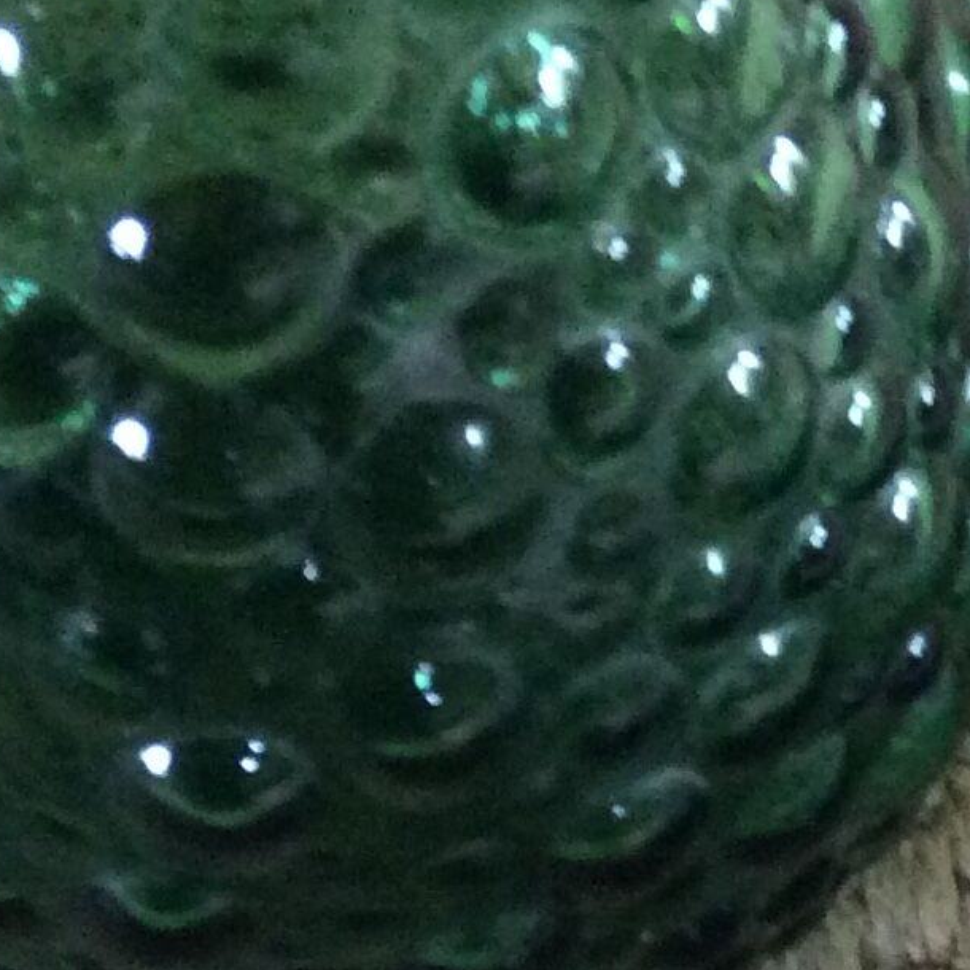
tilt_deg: -61.6
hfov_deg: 14.2
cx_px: 1073
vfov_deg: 14.3
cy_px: 1015
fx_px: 3804
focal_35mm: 120
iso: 200
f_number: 2.4
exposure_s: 1/25
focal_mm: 3.3
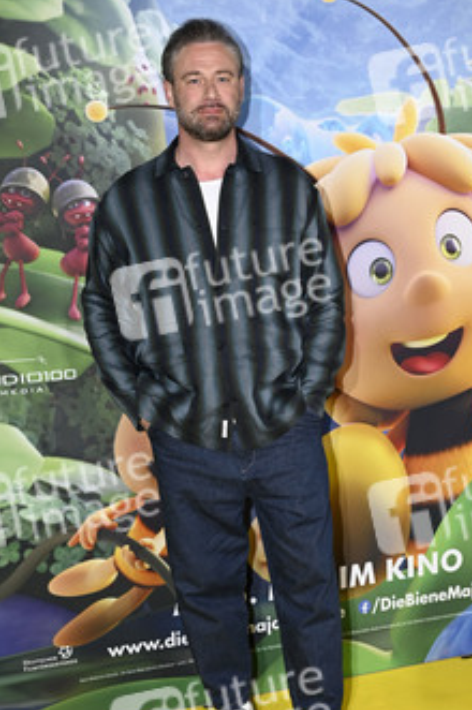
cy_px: 397
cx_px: 283
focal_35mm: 58
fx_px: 1143
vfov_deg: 34.5
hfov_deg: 23.3
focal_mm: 48
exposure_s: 1/125
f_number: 6.3
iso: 800
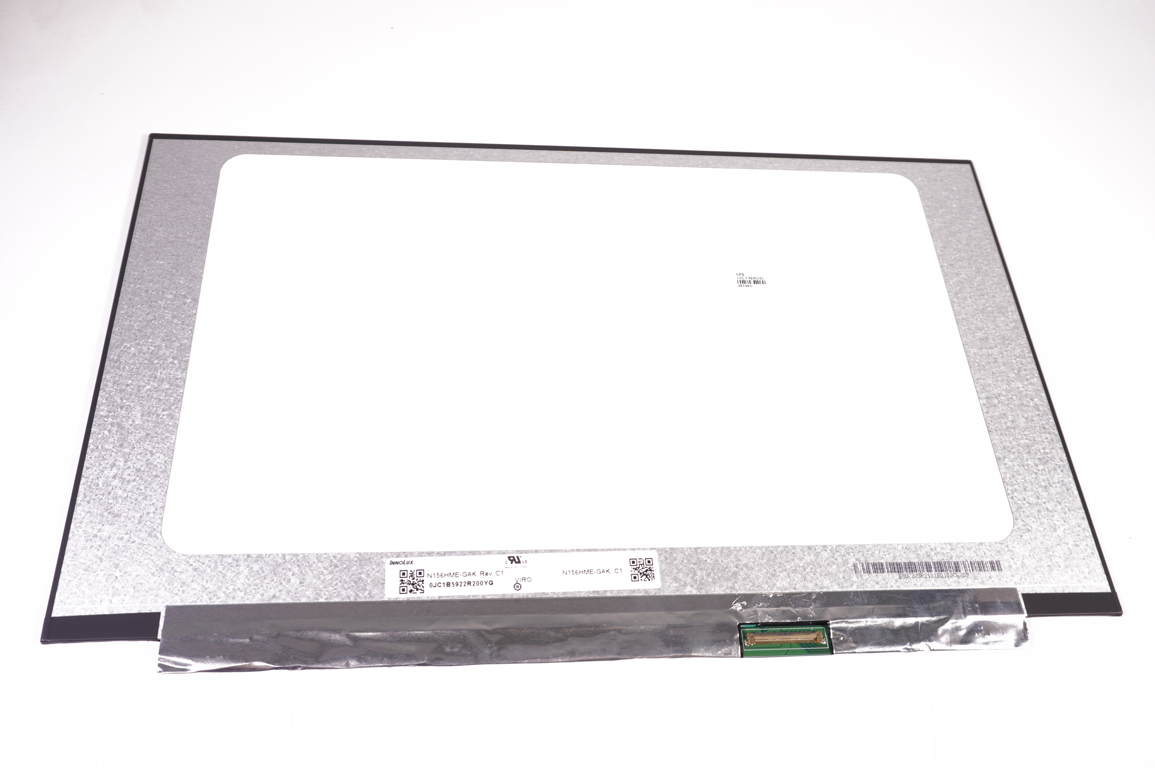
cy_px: 384
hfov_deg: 62.0
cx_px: 578
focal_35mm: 30
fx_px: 962
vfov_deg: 43.5
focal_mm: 20
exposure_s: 1/20
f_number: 5.6
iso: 160
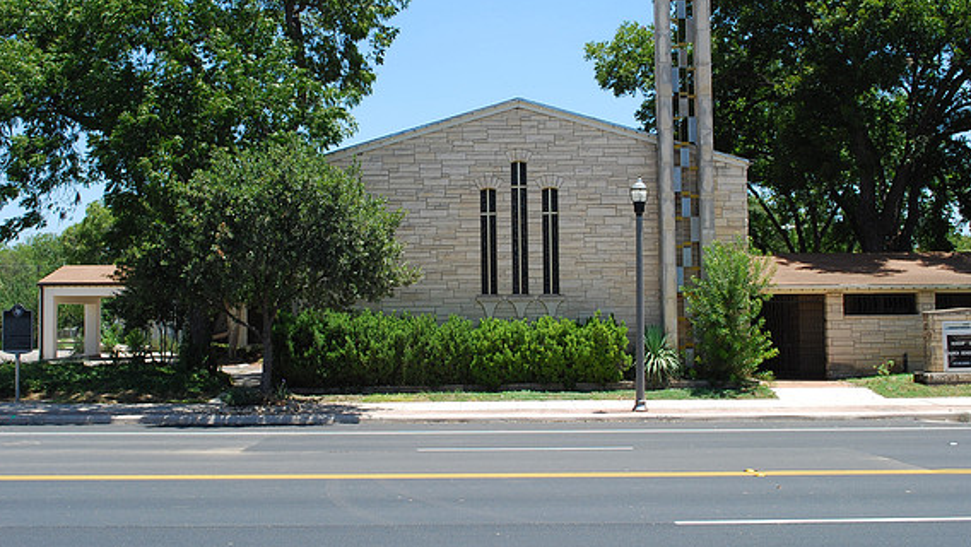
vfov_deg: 26.5
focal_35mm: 45
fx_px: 1159
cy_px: 252
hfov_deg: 45.5
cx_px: 484
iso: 200
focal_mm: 28
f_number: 9
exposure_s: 1/200
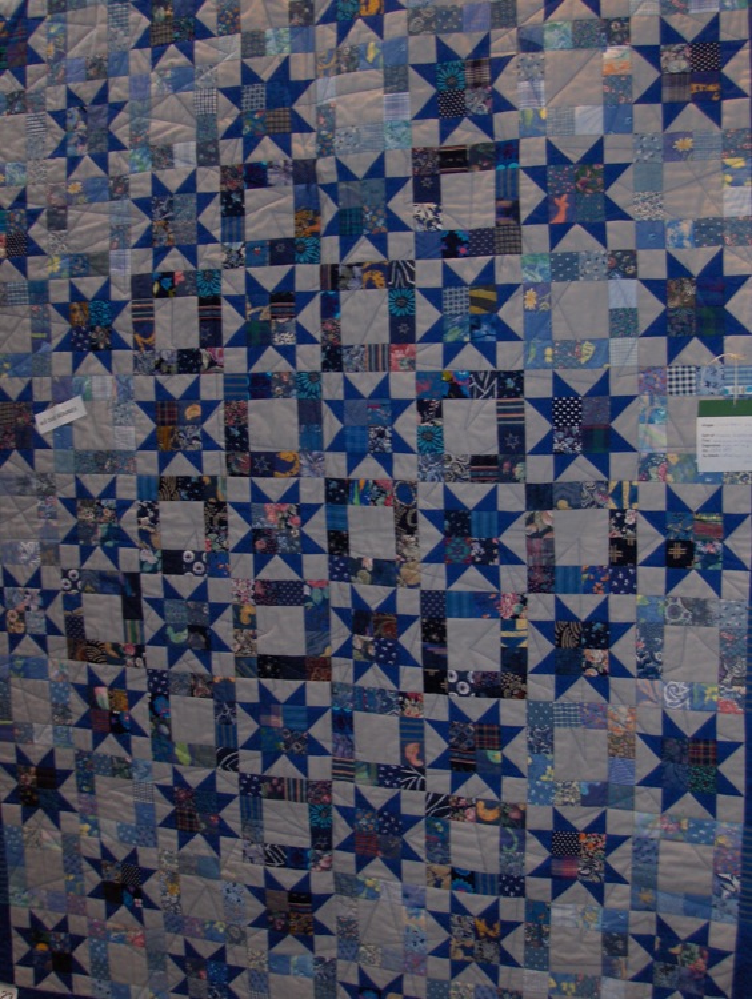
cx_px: 376
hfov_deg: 35.2
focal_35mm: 41
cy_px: 500
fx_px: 1186
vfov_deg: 45.7
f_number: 3.5
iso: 100
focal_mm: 6.5
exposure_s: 1/60
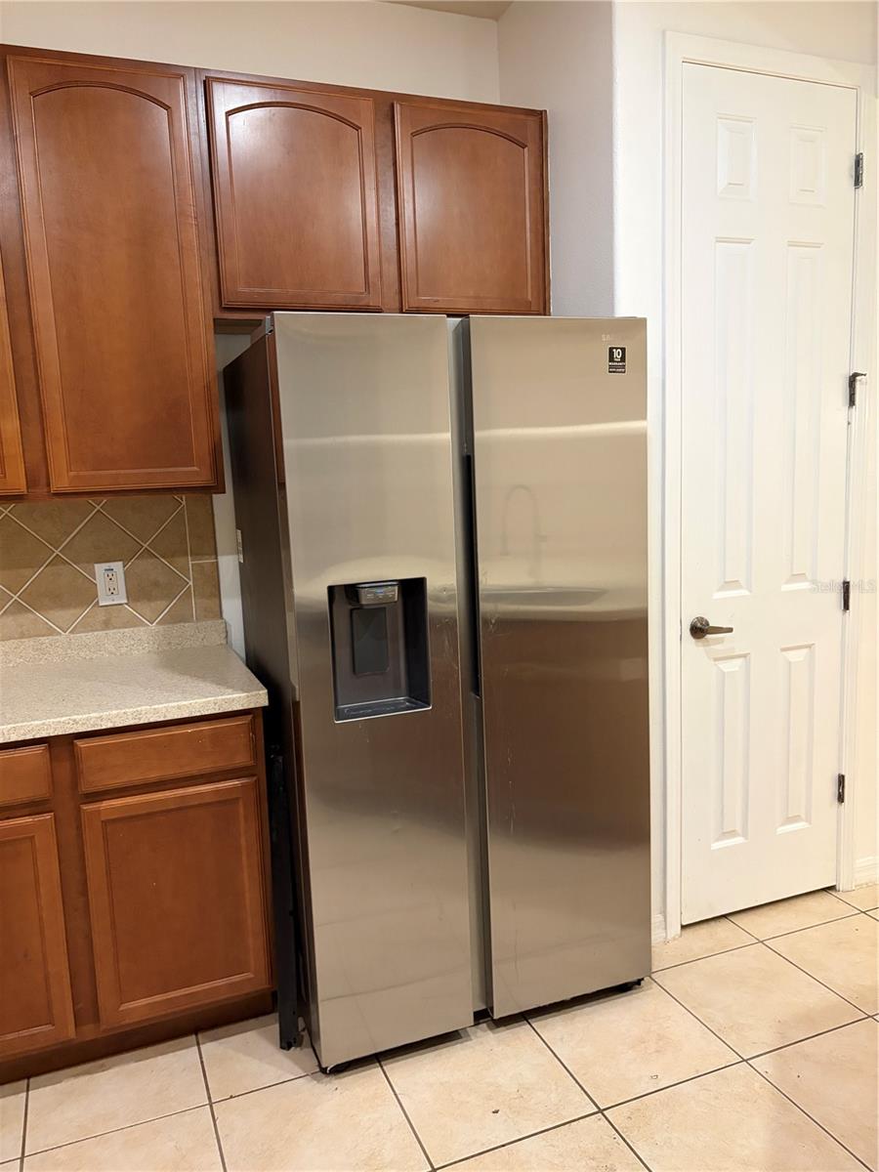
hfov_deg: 53.1
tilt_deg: -8.4
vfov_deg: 67.3
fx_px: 880
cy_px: 586
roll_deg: +2.6
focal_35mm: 26
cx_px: 440
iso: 400
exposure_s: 1/60
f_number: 1.6
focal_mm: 5.96
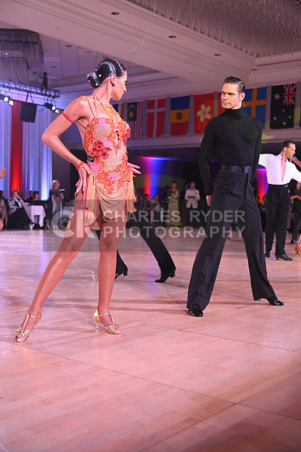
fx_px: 577
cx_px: 150
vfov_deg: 42.7
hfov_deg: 29.3
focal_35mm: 46
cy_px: 226
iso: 2500
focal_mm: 46
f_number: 4.5
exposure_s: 1/320
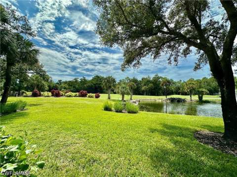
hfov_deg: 102.1
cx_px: 118
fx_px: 96
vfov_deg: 85.7
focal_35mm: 14
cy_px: 88
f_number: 2.2
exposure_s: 1/4464
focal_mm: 2.22
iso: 50
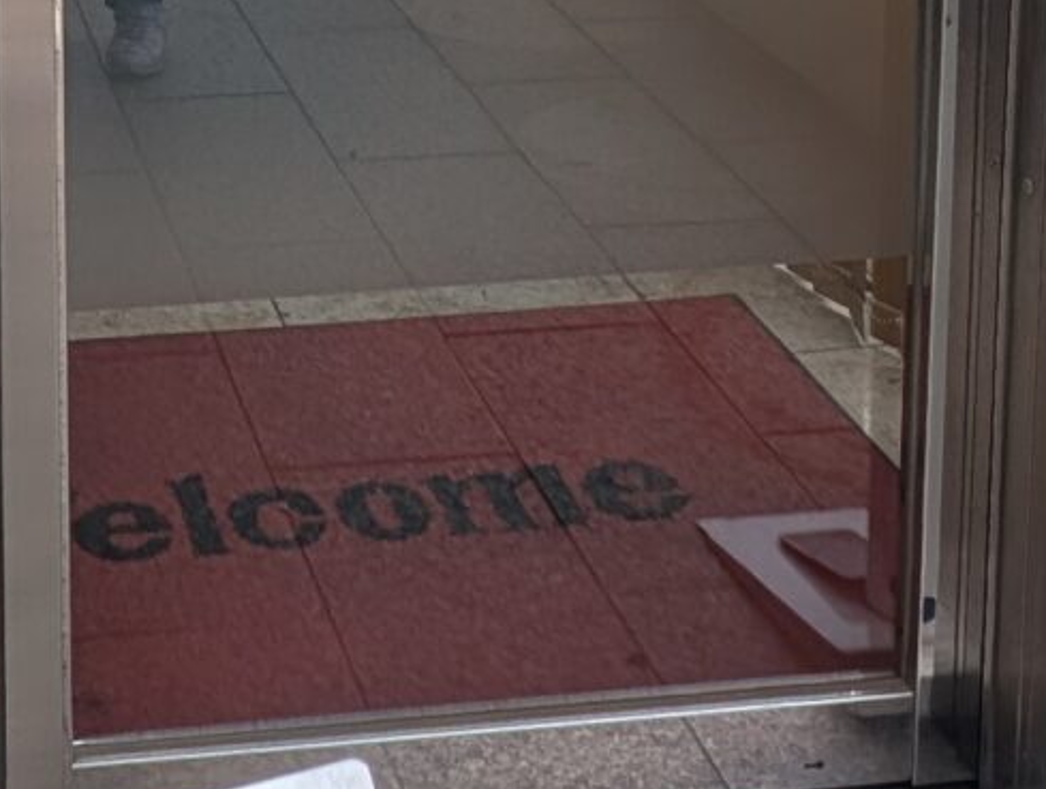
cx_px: 45
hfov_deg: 27.2
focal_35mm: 68
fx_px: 2059
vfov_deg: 18.8
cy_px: -443
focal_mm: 1.95
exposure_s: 1/551
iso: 43
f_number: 2.2
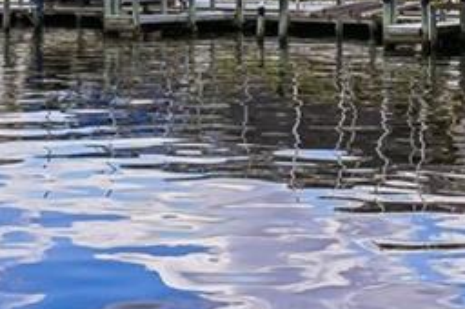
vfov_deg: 15.1
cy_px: -148
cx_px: 131
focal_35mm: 84
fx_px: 1084
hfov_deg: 24.0
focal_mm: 14
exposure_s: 1/250
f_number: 8
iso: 50
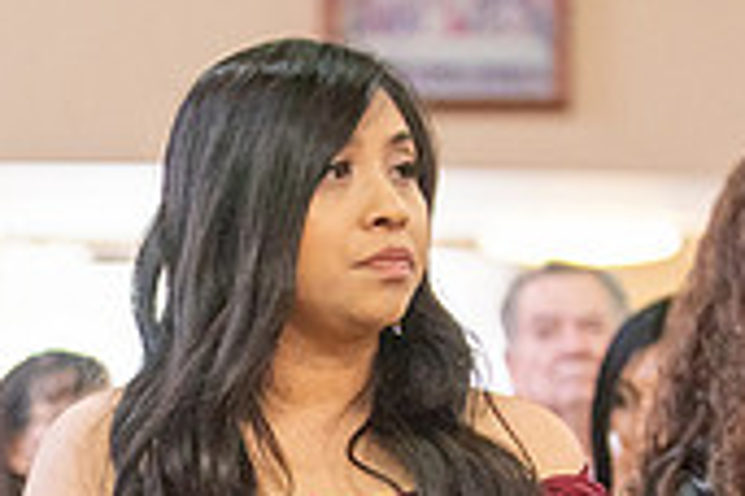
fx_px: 5235
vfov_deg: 5.4
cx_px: -49
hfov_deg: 8.1
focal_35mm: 253
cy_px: 711
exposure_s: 1/160
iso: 2000
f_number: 2.8
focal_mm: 70
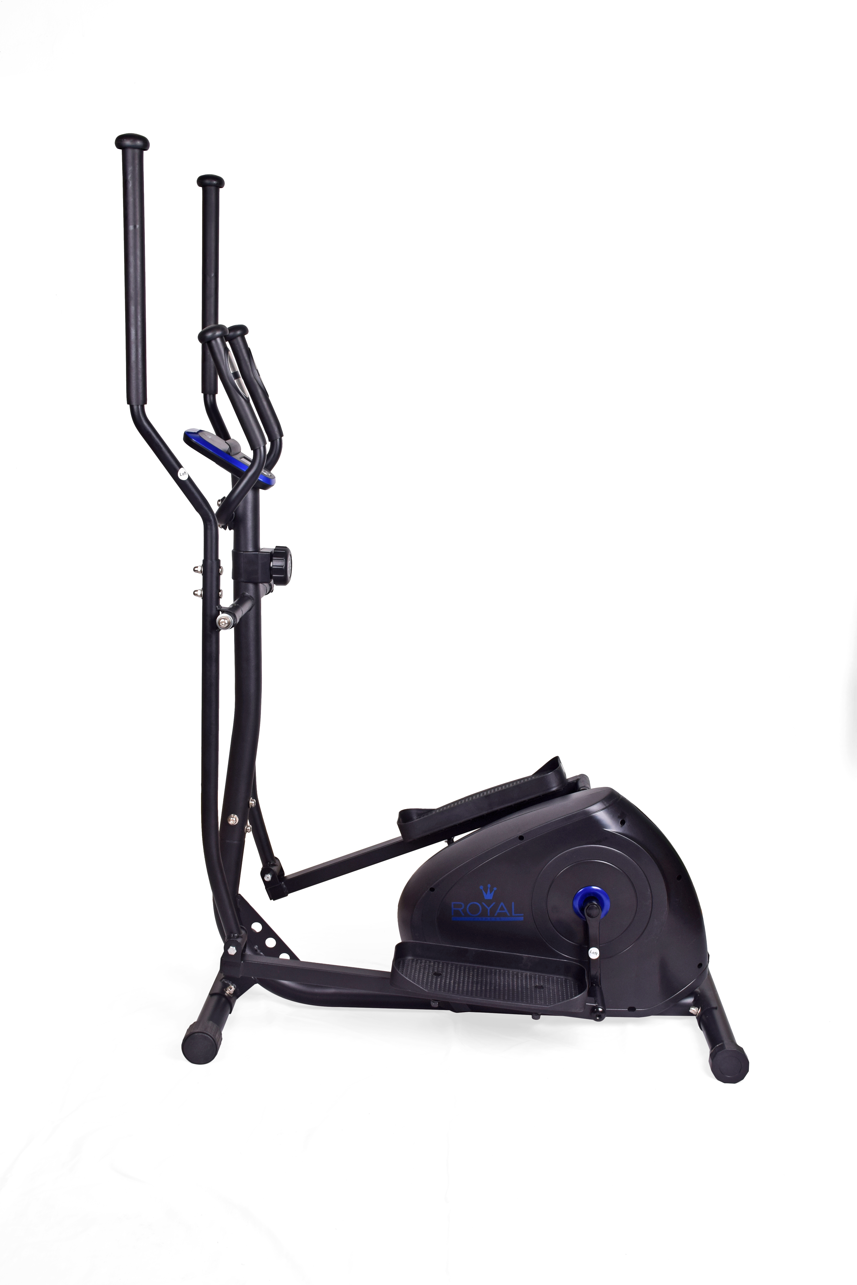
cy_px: 642
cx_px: 428
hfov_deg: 33.0
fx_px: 1446
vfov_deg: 47.9
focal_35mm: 40
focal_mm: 27
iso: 100
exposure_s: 1/100
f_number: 8
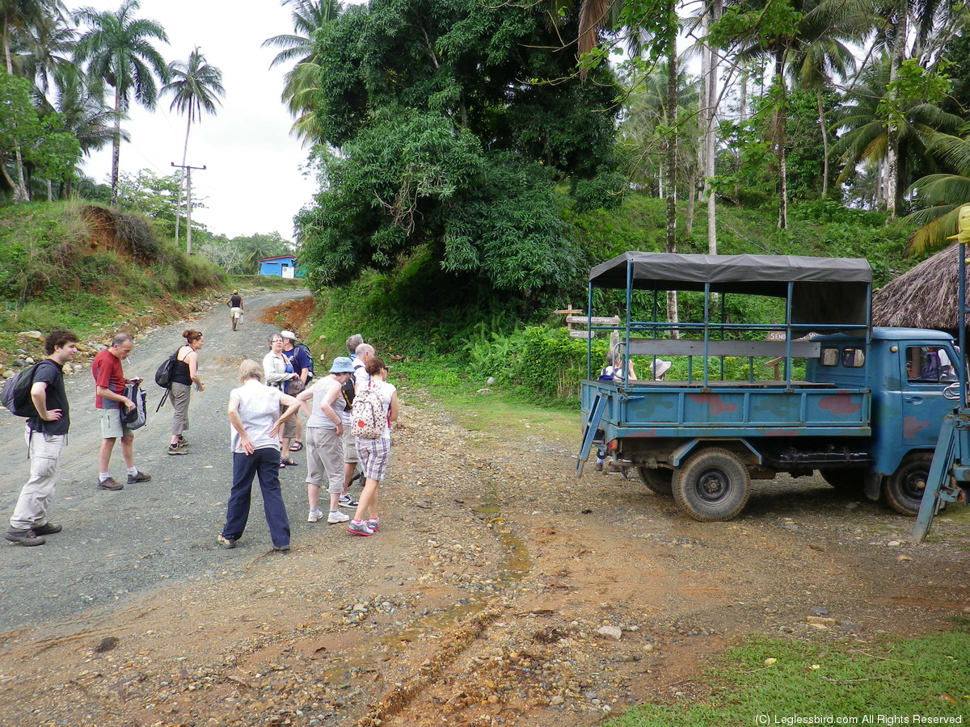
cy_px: 364
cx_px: 485
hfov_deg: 63.4
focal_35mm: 28
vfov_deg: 49.7
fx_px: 785
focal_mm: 5
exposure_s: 1/125
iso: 80
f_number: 3.2
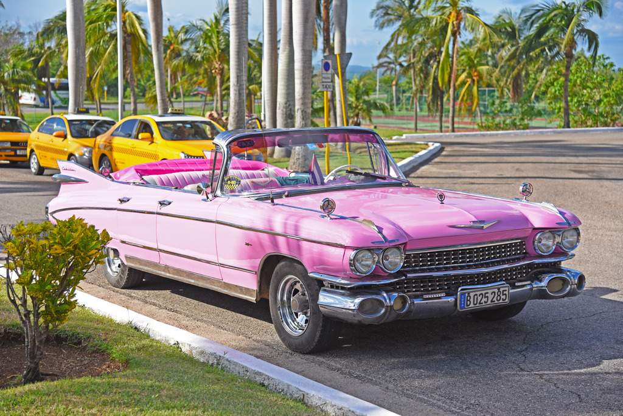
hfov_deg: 32.4
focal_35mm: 62
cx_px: 312
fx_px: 1074
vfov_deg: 21.9
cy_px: 208
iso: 100
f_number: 4
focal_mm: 62
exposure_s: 1/800
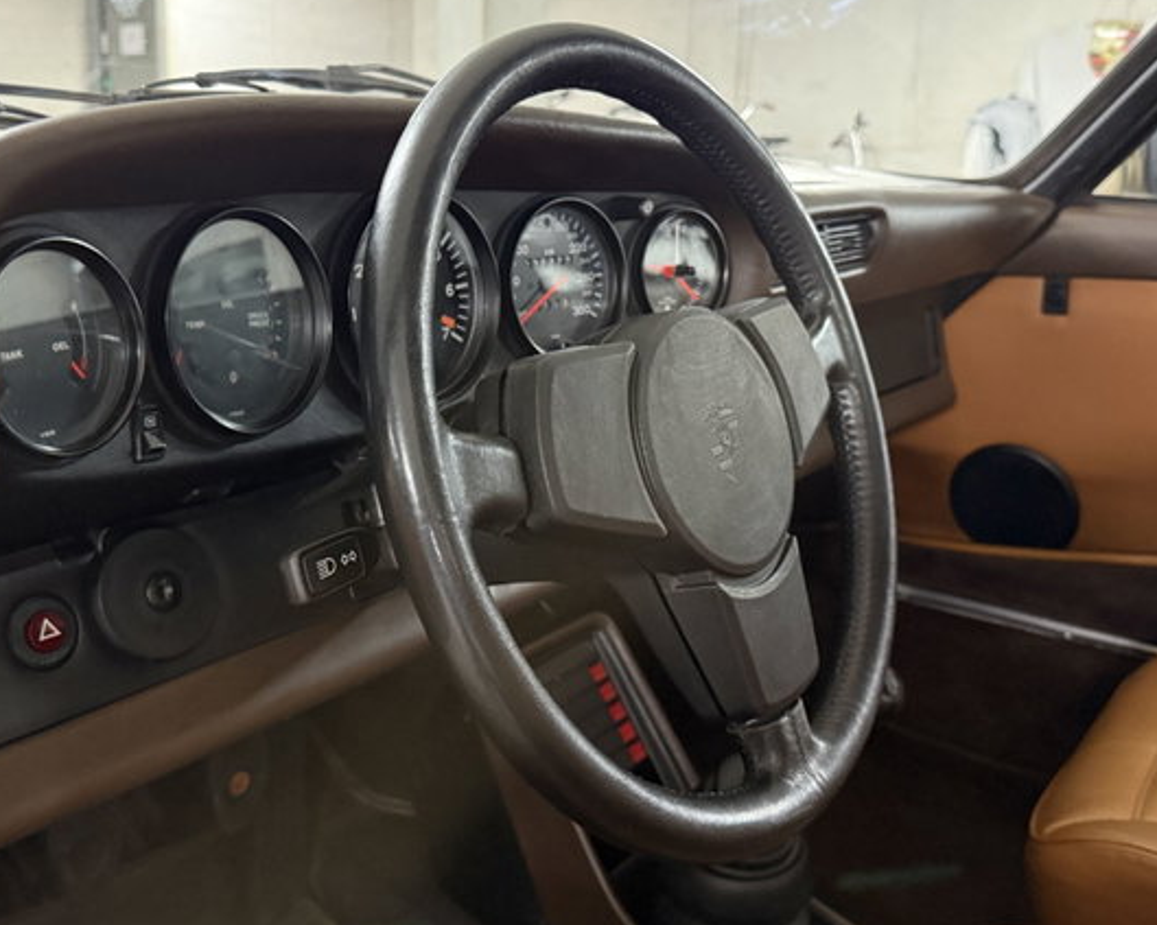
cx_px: 569
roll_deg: -1.8
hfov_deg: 52.9
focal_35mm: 34
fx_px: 1164
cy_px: 405
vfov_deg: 43.3
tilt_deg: -13.8
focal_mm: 6.76
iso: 640
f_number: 1.78
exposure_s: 1/33
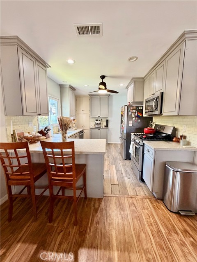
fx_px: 106
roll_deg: -0.3
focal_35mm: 14
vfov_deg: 102.1
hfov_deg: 85.7
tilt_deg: -6.9
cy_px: 131
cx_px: 98
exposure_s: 1/60
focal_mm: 2.22
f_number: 2.2
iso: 400
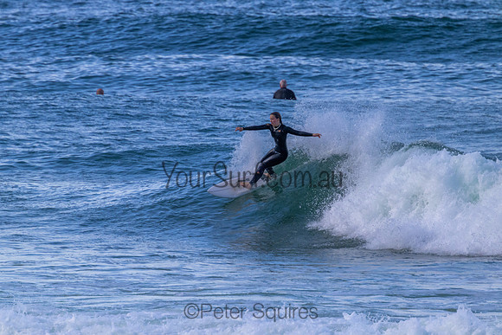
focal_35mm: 800
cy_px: 168
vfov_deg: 1.7
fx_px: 11158
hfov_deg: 2.6
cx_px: 251
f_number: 11
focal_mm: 800
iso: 2500
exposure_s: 1/2000
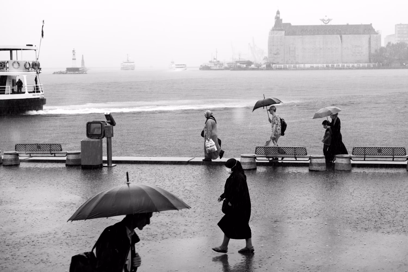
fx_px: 510
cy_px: 136
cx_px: 204
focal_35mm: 45
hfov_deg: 43.6
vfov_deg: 29.9
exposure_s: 1/250
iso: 500
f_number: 3.6
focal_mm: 30.2
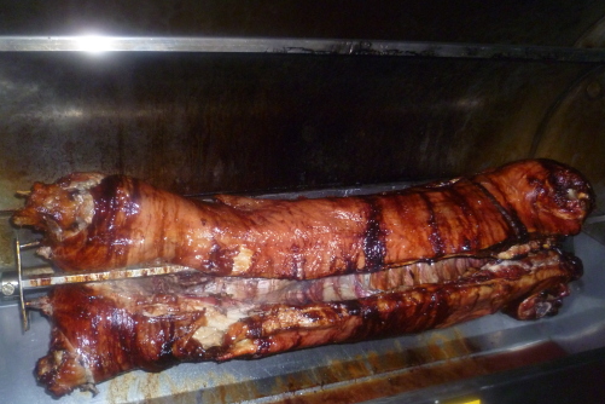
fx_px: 571
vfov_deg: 38.8
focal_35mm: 34
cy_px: 223
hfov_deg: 55.8
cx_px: 302
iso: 400
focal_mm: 5.7
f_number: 3
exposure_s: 1/30
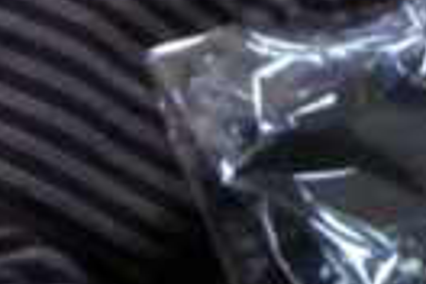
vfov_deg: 9.9
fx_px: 1562
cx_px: 591
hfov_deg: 14.7
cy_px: -203
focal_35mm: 132
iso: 400
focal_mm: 4.9
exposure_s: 1/80
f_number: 2.6
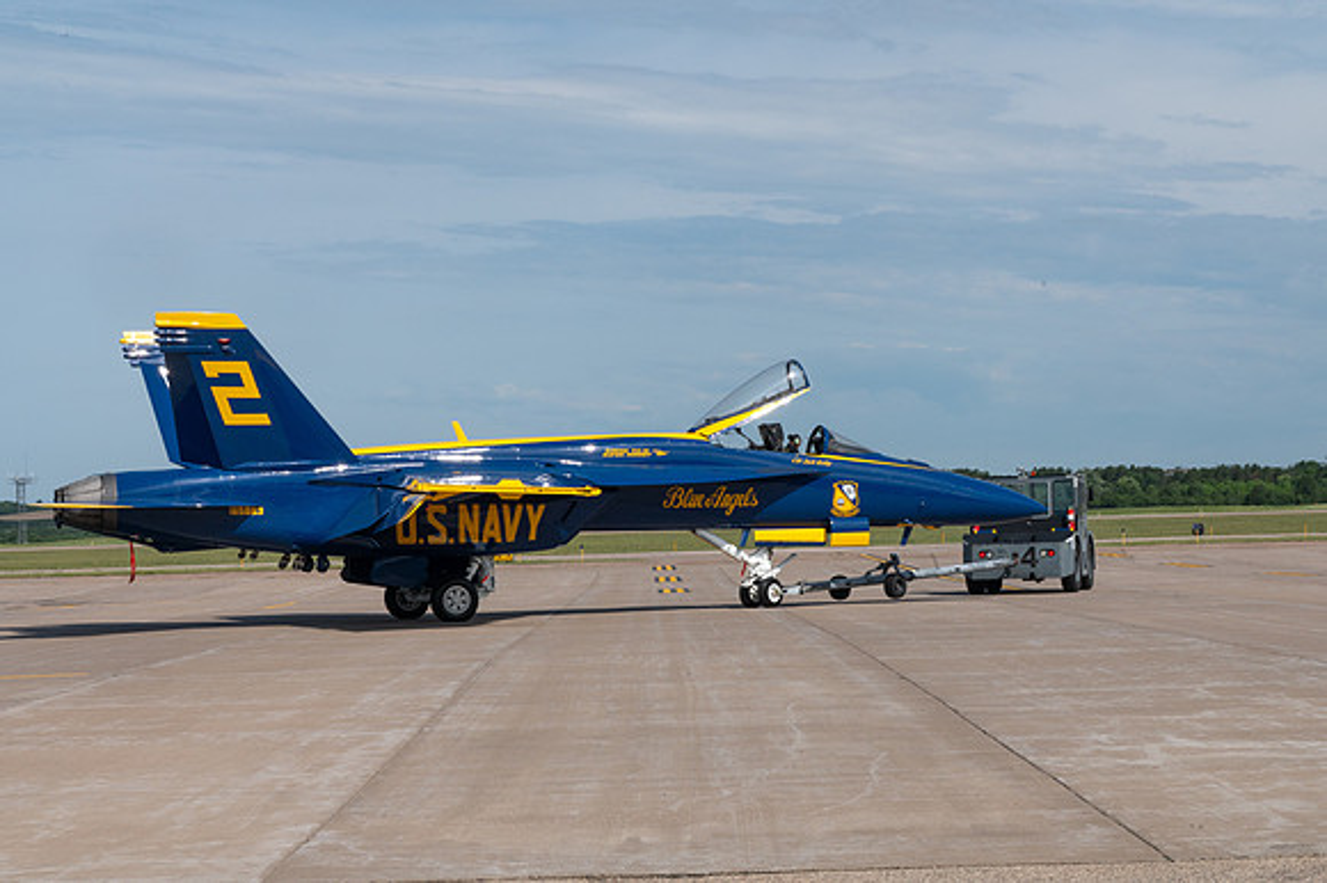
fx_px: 2579
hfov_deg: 28.9
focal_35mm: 70
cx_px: 664
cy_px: 442
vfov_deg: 19.4
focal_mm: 70
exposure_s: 1/640
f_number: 22
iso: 640
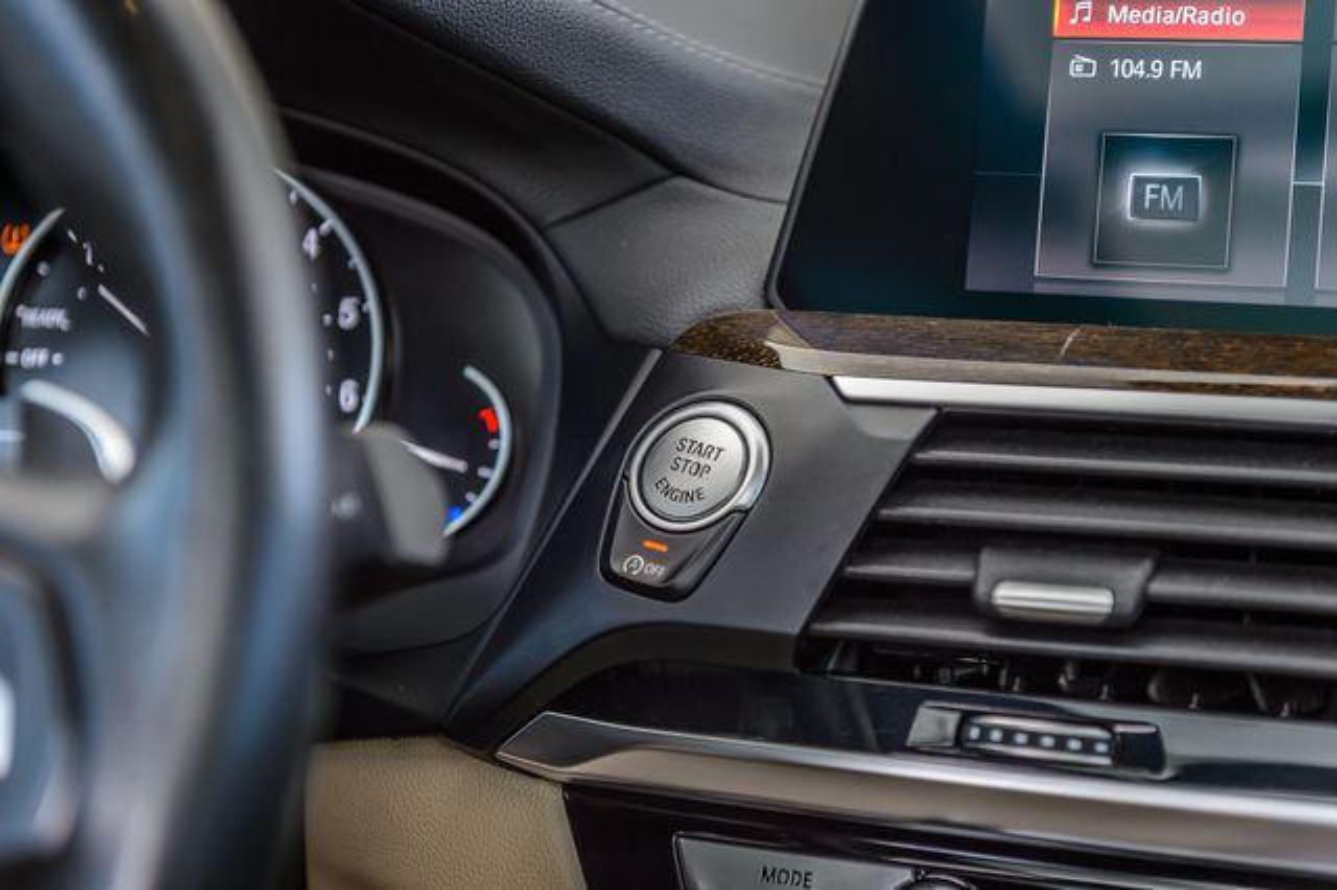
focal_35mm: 70
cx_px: 668
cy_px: 445
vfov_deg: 19.4
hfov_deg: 28.9
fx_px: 2598
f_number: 4
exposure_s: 1/250
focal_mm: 70
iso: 400
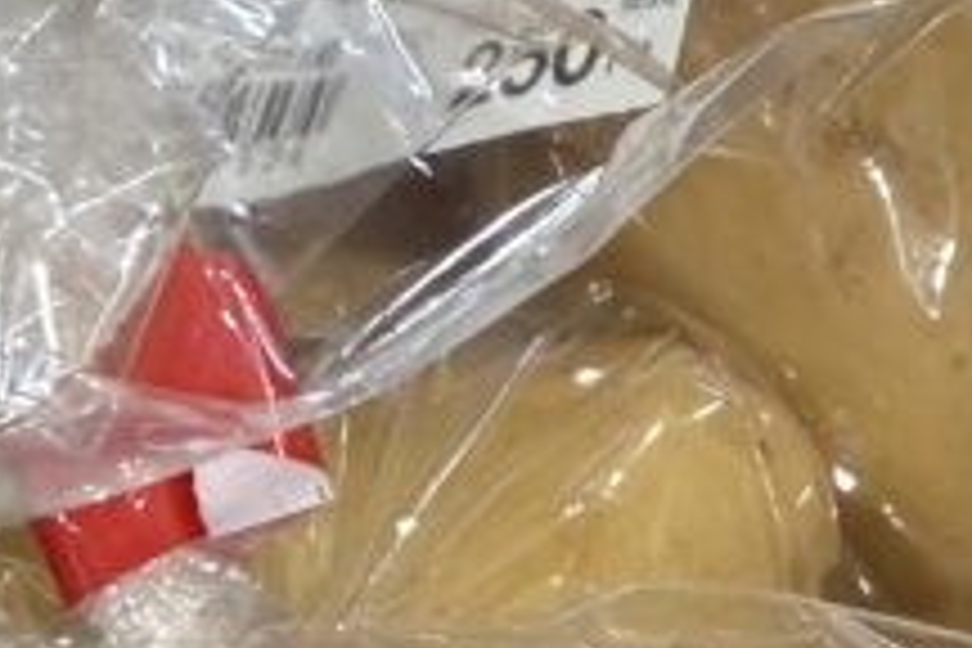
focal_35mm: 111
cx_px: 1449
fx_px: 2997
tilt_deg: -49.5
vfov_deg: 12.1
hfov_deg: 16.8
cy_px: 738
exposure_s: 1/60
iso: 200
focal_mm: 2.22
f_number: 2.2
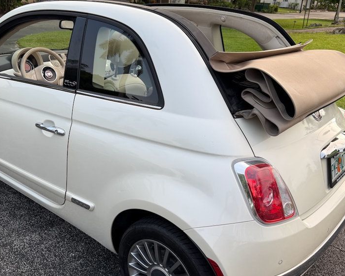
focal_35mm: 34
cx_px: 151
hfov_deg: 52.7
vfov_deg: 43.2
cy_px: 159
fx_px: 347
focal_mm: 6.76
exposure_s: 1/677
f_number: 1.78
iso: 80
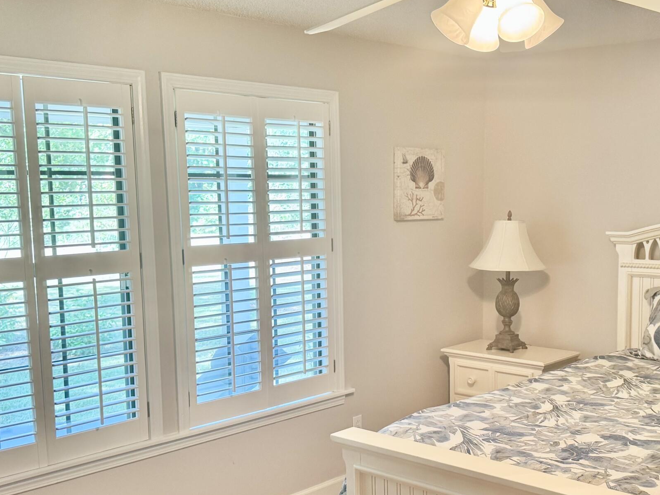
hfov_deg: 41.7
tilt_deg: -8.3
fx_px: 858
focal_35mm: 45
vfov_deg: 32.1
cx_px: 424
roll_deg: -0.6
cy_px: 303
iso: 160
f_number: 1.78
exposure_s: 1/60
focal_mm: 6.76
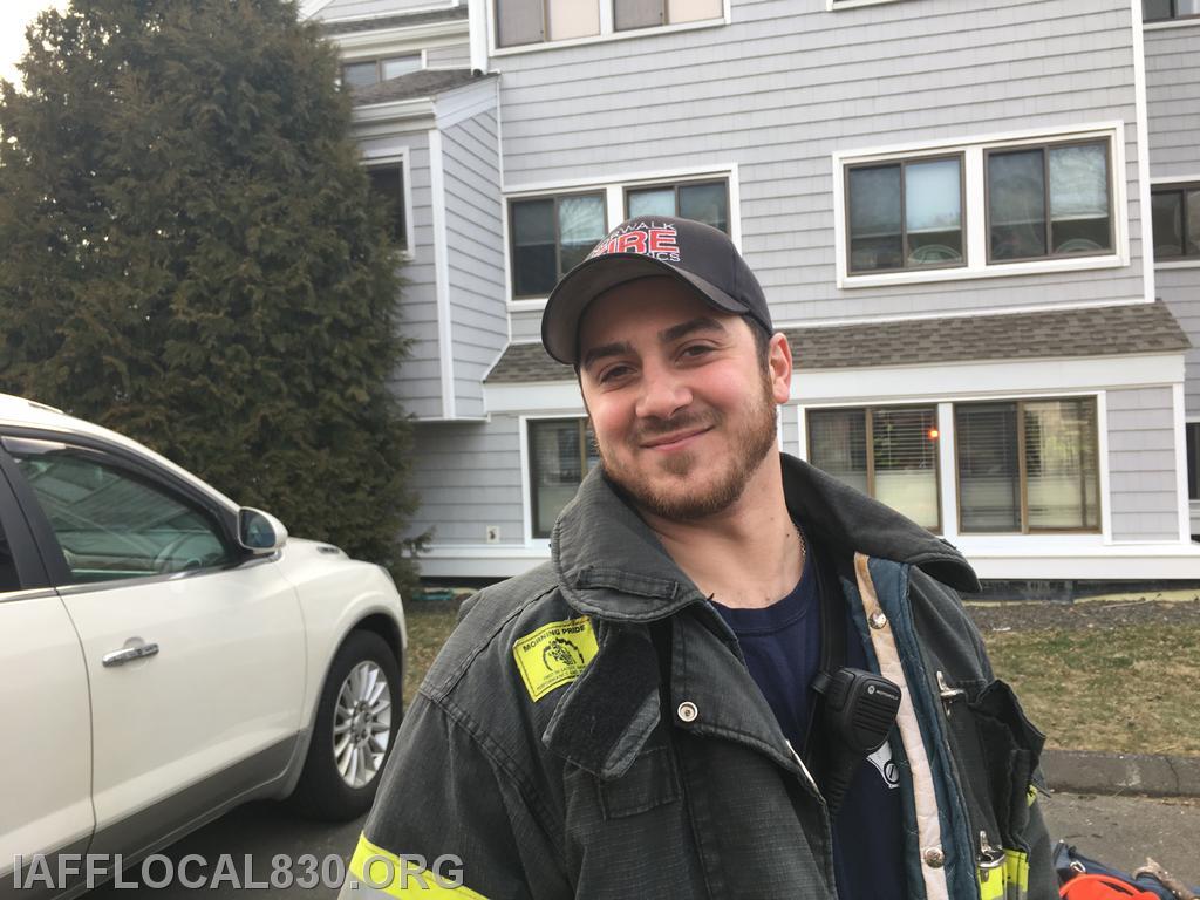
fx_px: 1005
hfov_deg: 61.7
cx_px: 600
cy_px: 450
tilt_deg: -2.1
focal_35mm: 29
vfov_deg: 48.2
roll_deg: +0.5
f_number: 2.2
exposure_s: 1/182
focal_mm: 4.15
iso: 25
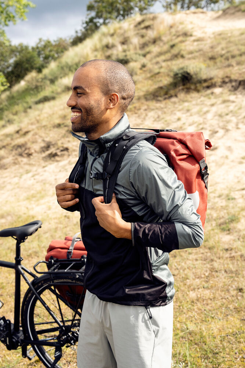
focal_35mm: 48
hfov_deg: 28.1
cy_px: 184
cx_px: 122
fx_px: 490
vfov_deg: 41.1
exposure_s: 1/640
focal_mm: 48
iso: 400
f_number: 5.6
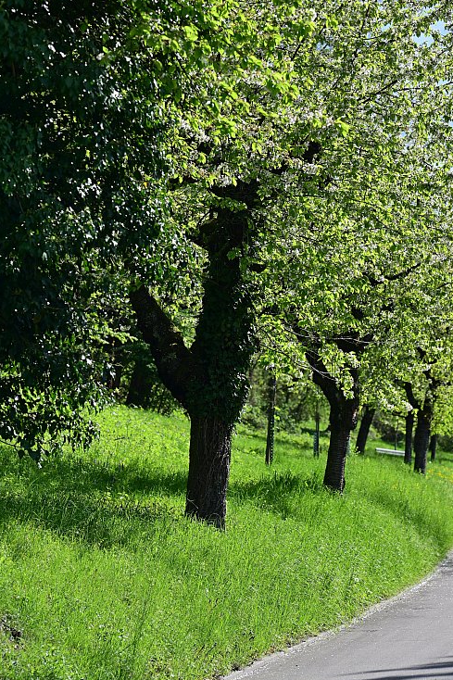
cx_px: 322
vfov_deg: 14.7
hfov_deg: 9.9
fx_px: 2625
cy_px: 206
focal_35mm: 139
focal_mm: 85
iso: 64
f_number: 3.5
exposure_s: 1/1250
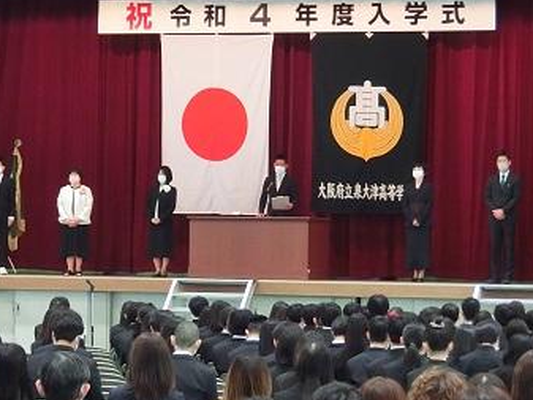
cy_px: 222
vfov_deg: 8.3
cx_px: 277
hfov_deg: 11.0
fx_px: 2773
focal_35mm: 180
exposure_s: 1/15
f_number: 5.7
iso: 800
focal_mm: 26.7
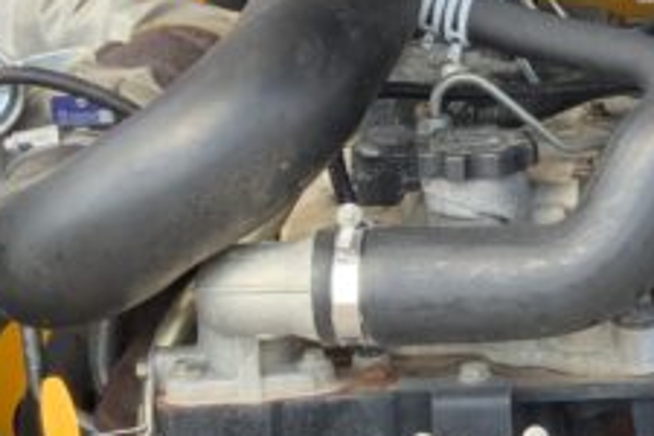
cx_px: 959
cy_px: 288
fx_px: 2489
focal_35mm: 137
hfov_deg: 14.1
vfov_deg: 10.0
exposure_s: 1/122
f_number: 1.8
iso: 20
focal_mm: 3
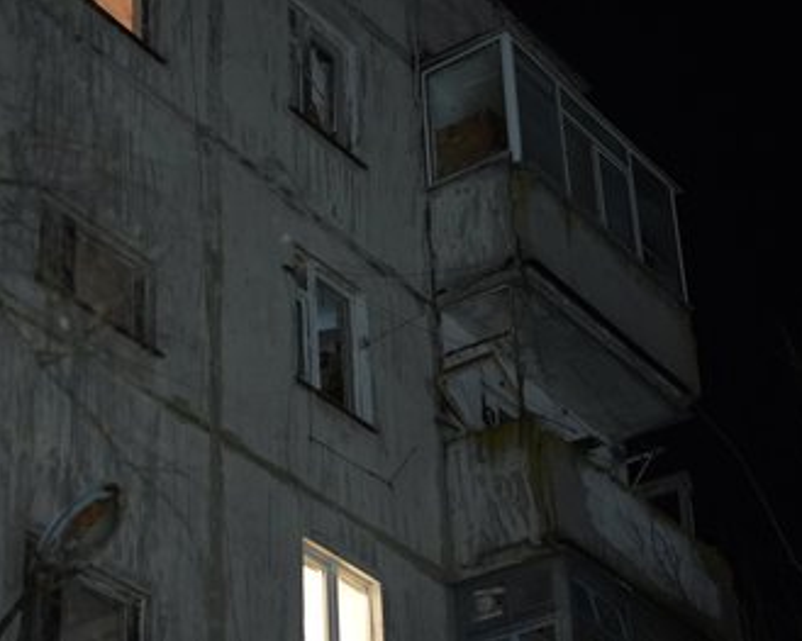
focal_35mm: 80
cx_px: 366
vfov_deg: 19.2
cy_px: 320
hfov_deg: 23.8
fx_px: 1898
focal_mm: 70
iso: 6400
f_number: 2.8
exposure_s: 1/40
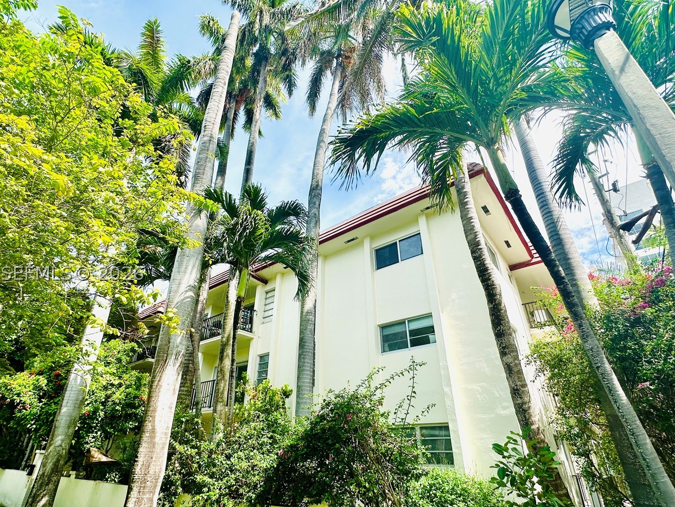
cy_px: 273
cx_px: 310
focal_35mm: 18
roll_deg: -1.5
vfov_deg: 71.5
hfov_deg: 87.6
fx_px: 351
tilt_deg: +30.1
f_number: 2.2
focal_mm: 2.22
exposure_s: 1/1276
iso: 40
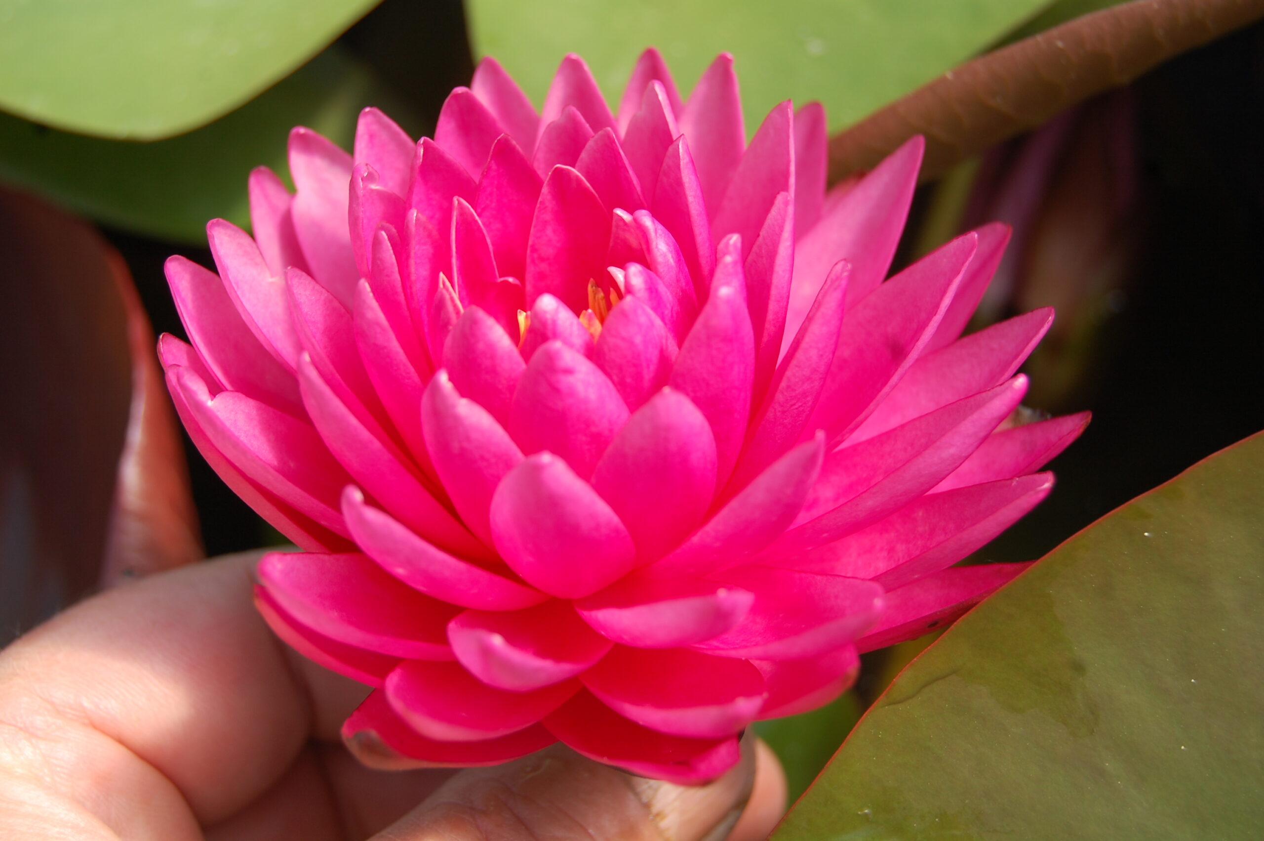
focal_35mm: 69
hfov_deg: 29.3
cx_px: 632
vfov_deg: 19.7
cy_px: 420
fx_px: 2420
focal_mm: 46
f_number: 7.1
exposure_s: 1/200
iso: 200
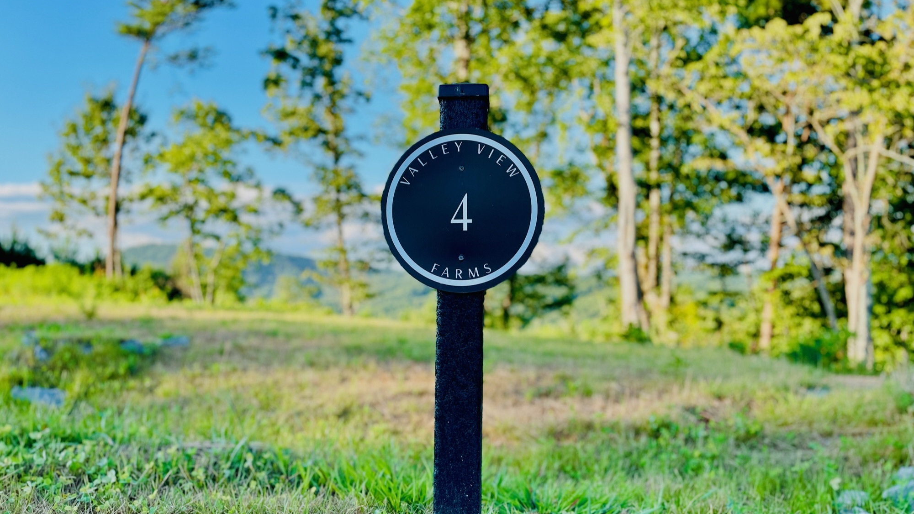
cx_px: 446
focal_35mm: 29
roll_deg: +1.1
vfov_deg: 40.0
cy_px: 308
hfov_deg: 66.1
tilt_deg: -0.3
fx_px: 703
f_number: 1.6
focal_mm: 4.2
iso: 50
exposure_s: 1/1276
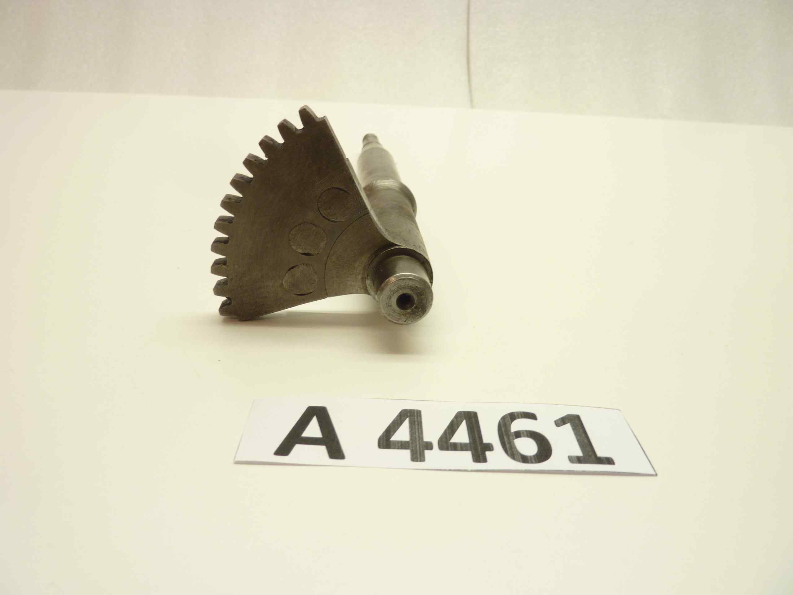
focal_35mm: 25
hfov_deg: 69.4
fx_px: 573
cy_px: 298
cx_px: 396
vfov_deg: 54.9
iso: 80
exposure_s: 1/15
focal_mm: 4.1
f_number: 3.3
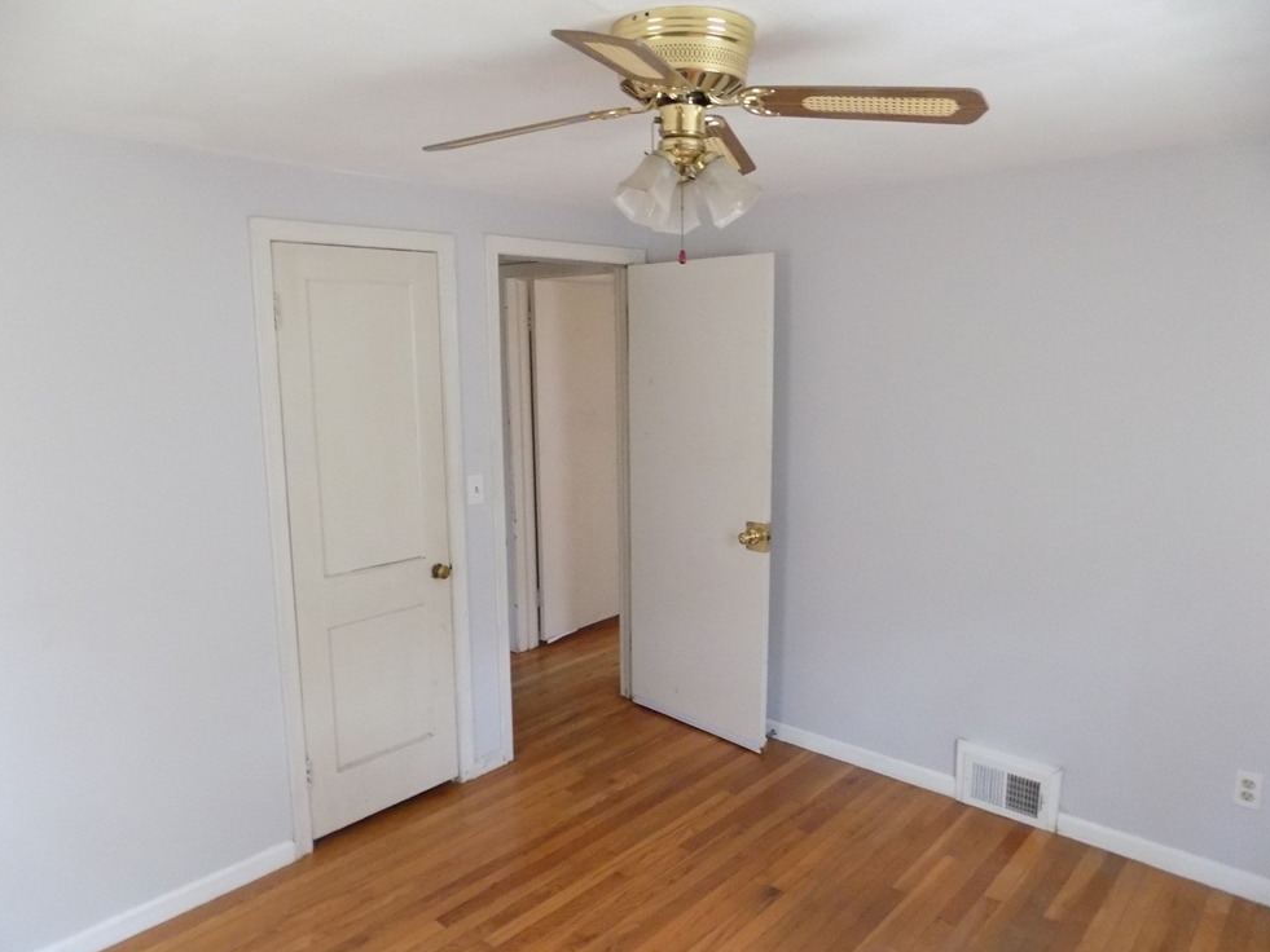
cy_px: 486
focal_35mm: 24
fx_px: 881
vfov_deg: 56.8
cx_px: 634
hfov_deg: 71.6
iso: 400
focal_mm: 4
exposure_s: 1/6
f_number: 3.1
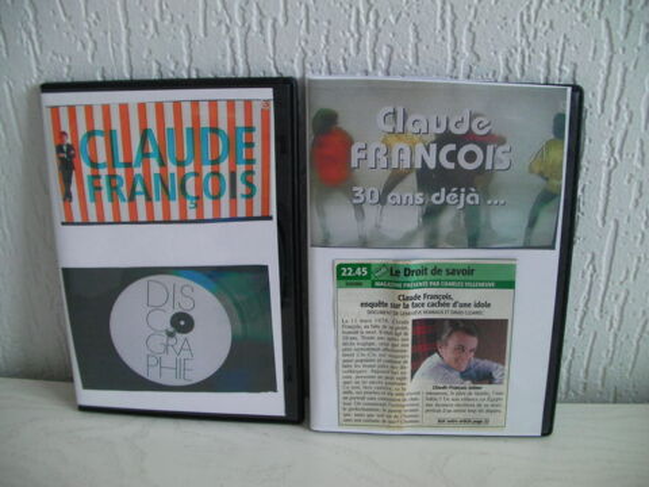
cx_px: 324
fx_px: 712
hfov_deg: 49.0
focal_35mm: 38
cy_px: 244
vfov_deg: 37.7
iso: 91
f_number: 3.5
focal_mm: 6.3
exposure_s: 1/30
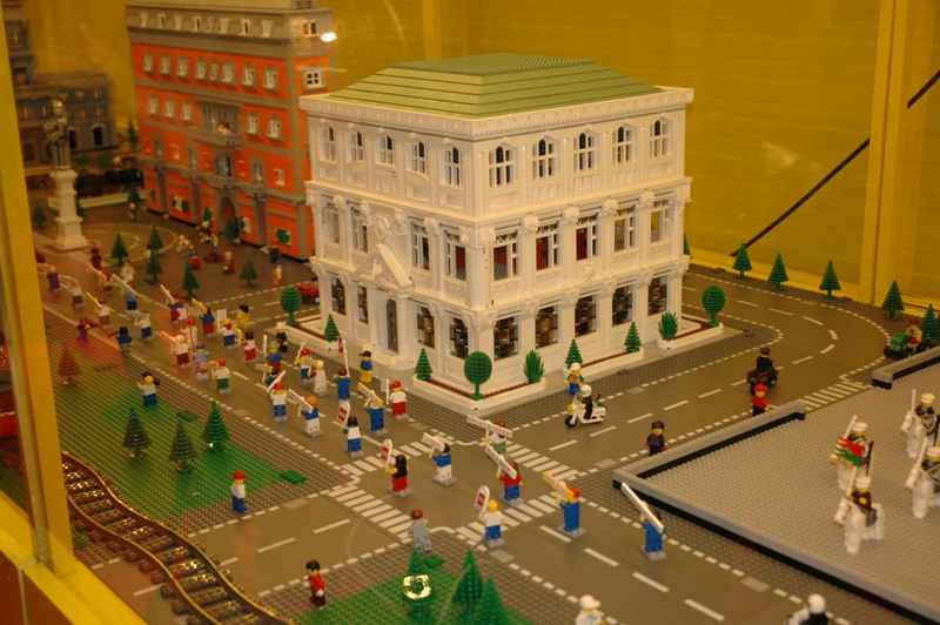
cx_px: 470
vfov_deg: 26.4
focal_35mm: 51
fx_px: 1331
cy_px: 312
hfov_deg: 38.9
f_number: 4.2
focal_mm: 34
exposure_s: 1/100
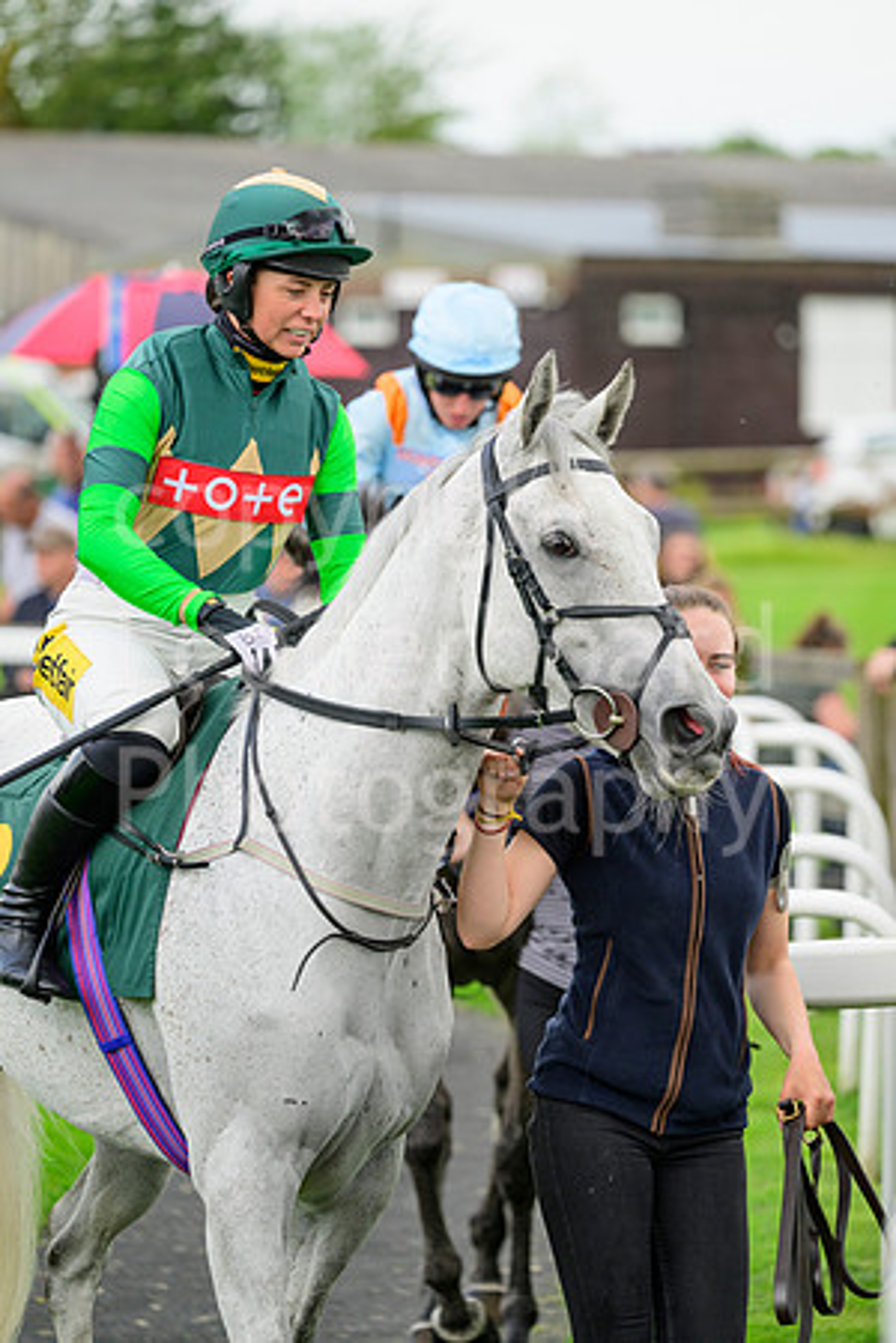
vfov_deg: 8.6
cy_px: 672
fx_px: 8959
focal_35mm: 240
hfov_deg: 5.7
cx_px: 448
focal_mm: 240
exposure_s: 1/1250
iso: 800
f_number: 5
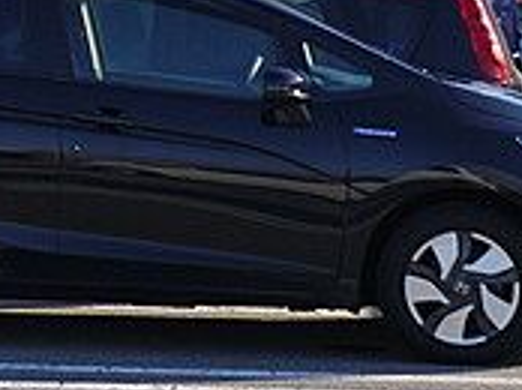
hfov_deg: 9.4
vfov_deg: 7.1
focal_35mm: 206
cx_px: -222
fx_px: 3102
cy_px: -225
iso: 160
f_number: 8
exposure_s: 1/250
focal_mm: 28
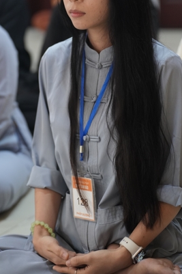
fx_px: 1032
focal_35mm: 136
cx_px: 62
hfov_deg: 10.1
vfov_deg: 15.0
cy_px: 64
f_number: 2.8
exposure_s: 1/60
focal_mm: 84
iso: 2000
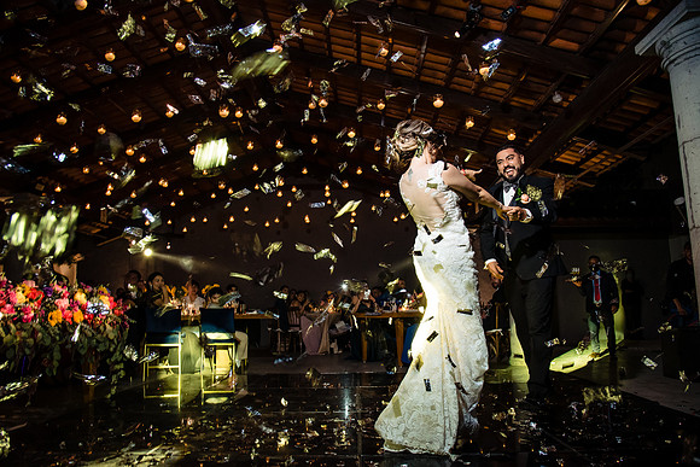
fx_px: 475
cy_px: 234
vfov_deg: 52.3
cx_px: 350
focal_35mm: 24
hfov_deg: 72.7
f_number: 7.1
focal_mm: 24
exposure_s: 1/60
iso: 2000
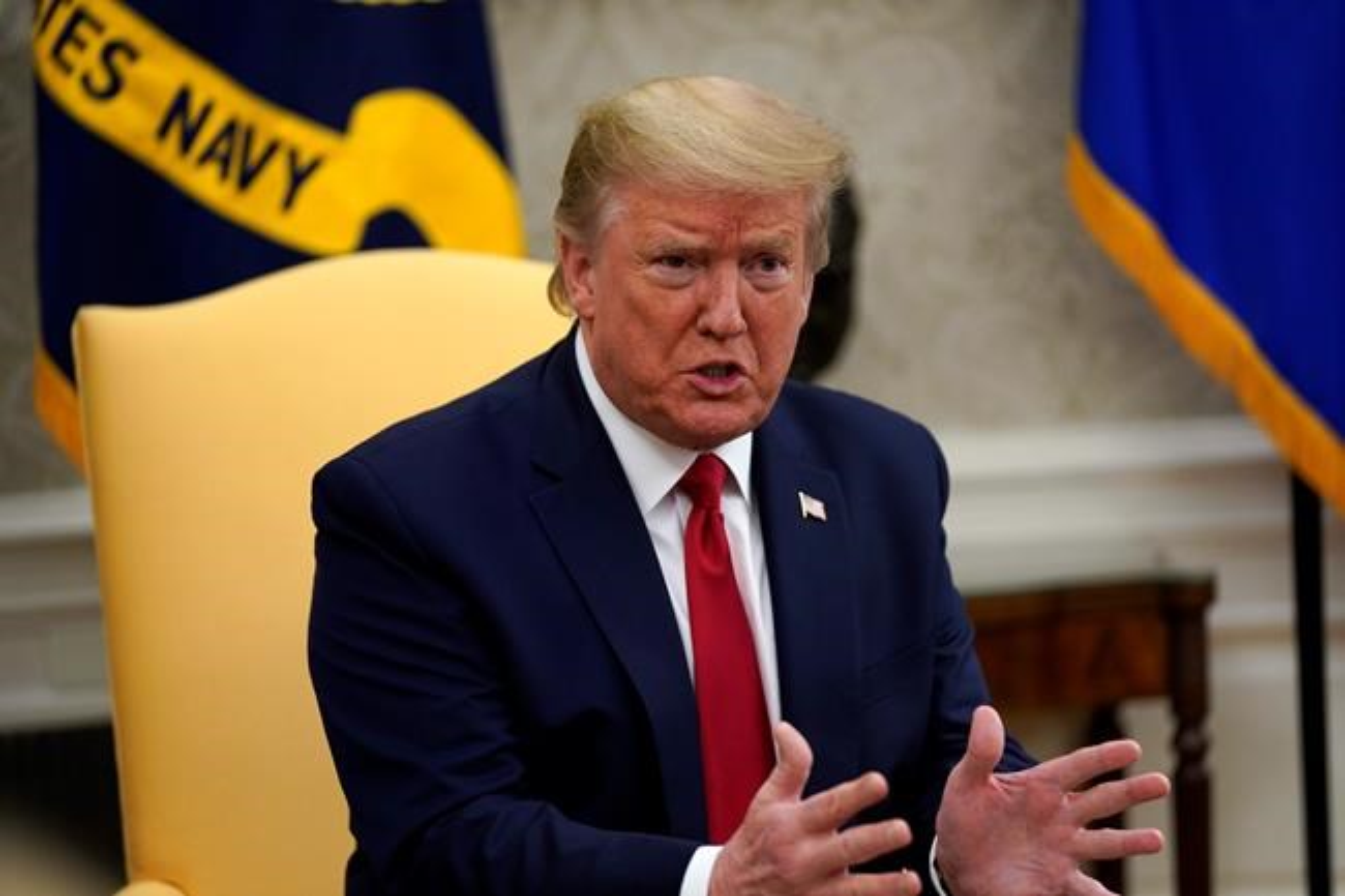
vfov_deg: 10.4
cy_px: 448
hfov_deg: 15.5
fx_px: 4930
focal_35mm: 132
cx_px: 672
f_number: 2.8
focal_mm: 132
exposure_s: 1/250
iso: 2000
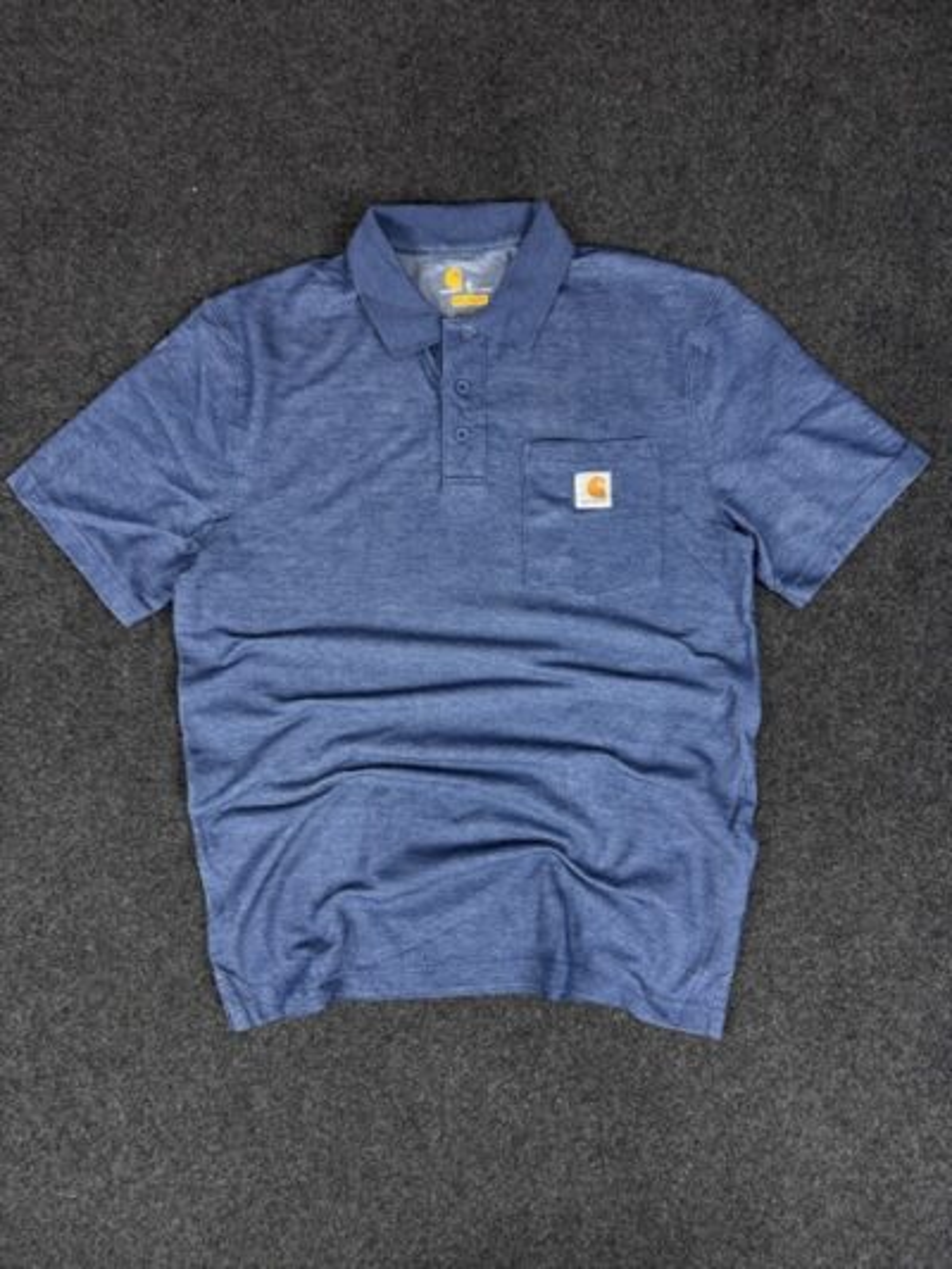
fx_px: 880
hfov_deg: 56.8
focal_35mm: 24
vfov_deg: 71.6
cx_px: 476
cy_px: 634
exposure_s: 1/100
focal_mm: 6.76
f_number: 1.78
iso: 200
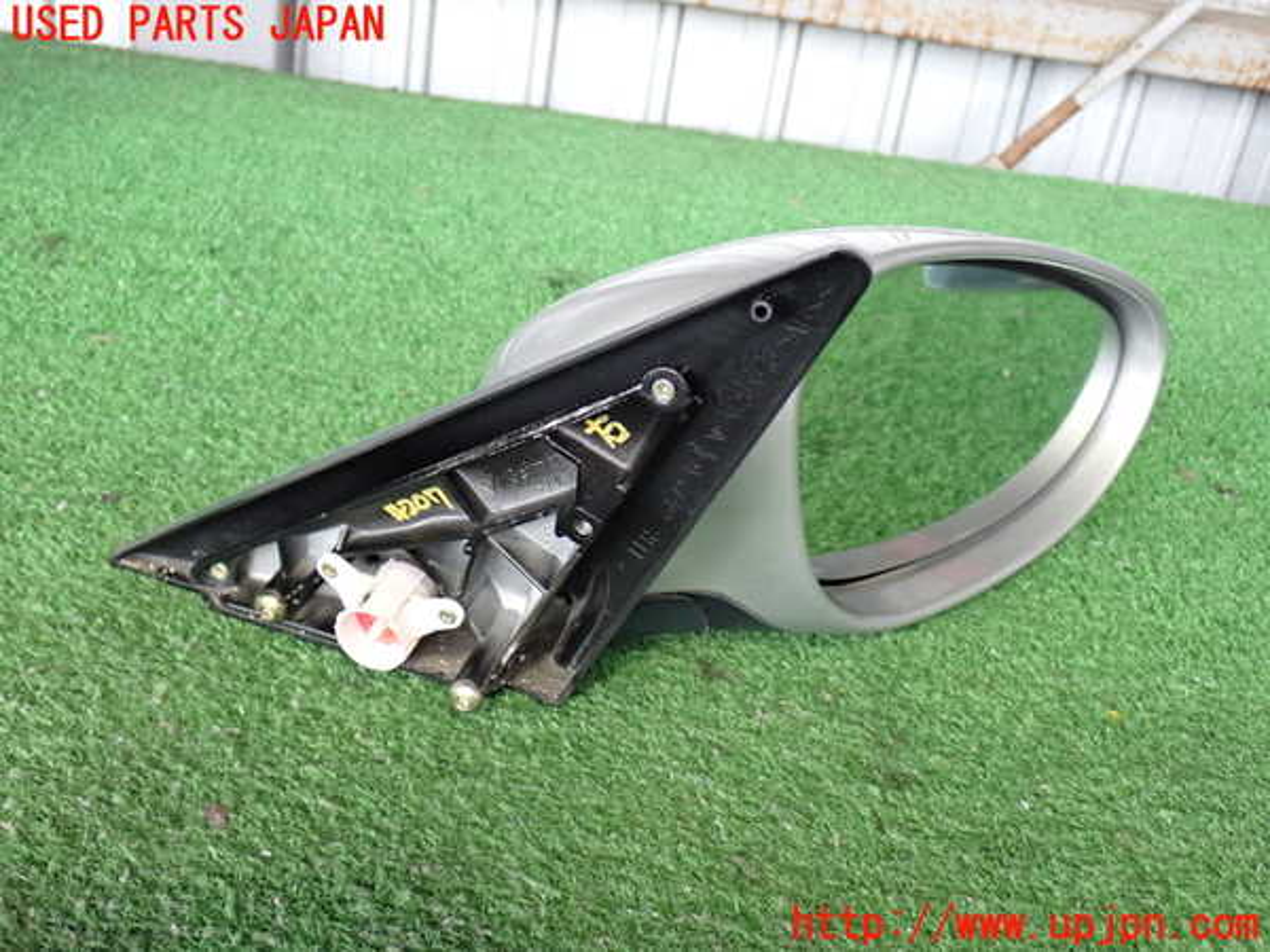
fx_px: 1504
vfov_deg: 35.1
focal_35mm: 41
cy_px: 476
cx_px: 635
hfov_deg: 45.8
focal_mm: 7.31
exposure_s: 1/40
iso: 500
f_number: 2.8
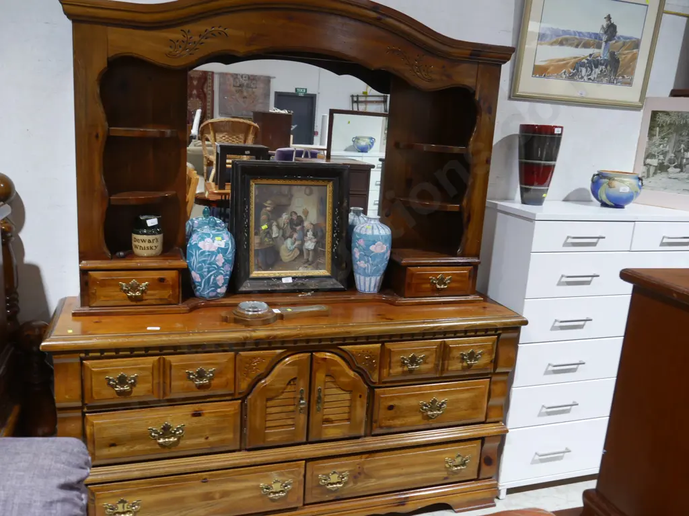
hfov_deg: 60.0
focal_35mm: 30
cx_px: 344
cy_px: 258
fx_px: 597
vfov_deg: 46.8
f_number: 4.5
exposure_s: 1/60
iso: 800
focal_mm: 15
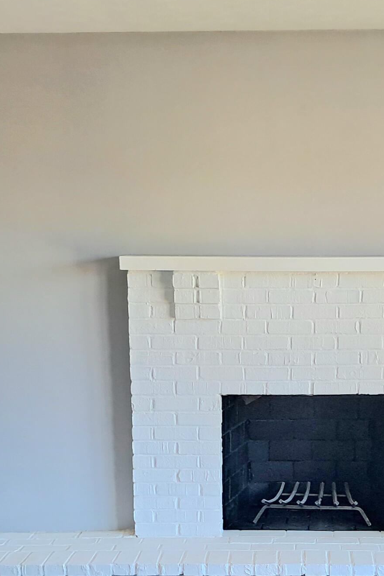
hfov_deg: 21.1
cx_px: 267
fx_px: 1023
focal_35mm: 64
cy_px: 472
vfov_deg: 30.5
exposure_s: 1/50
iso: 64
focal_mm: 4
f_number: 1.8
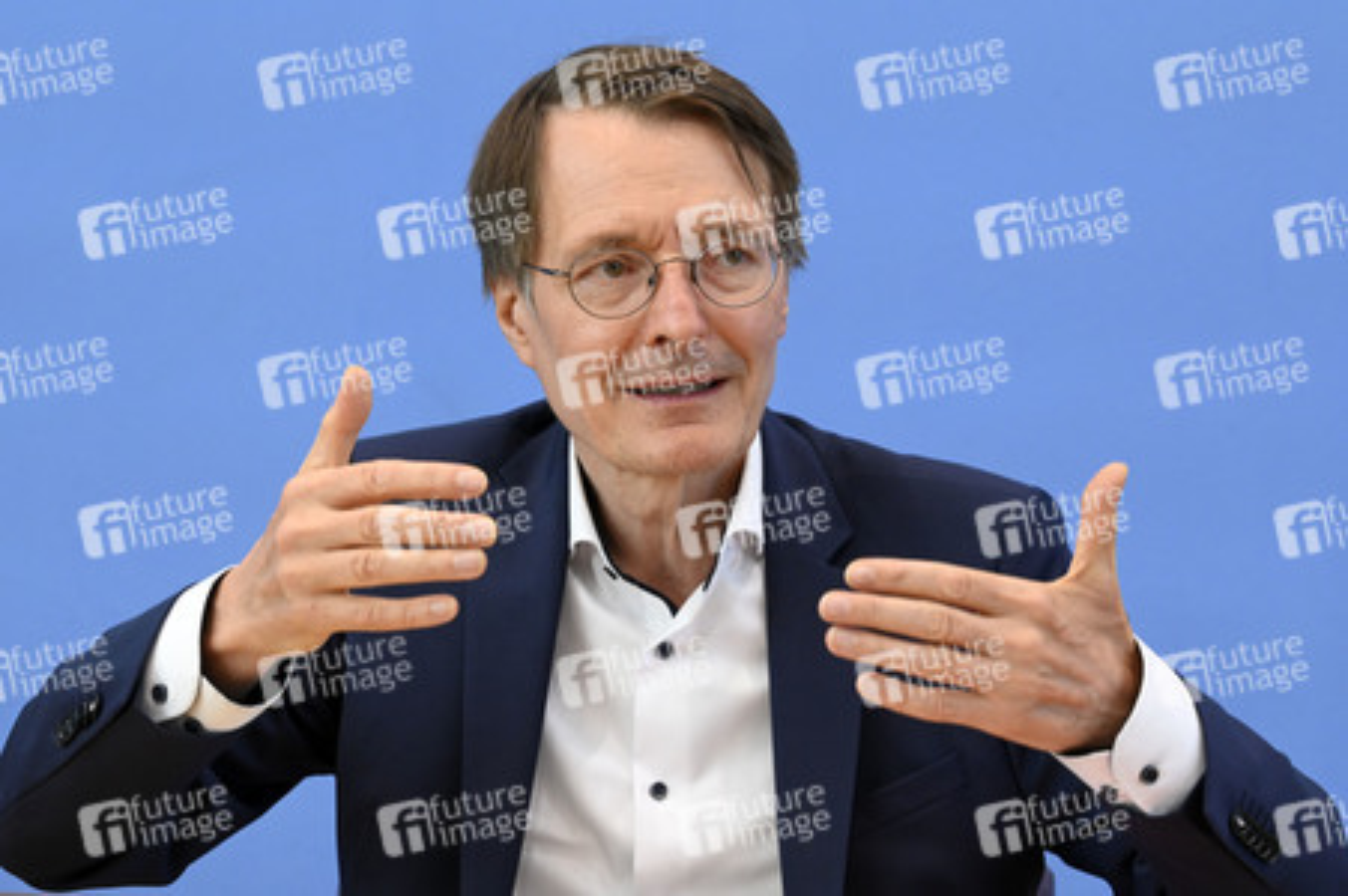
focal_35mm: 105
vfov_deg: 13.0
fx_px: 3929
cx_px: 674
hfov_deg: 19.5
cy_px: 448
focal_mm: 105
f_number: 9
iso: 3200
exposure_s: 1/250
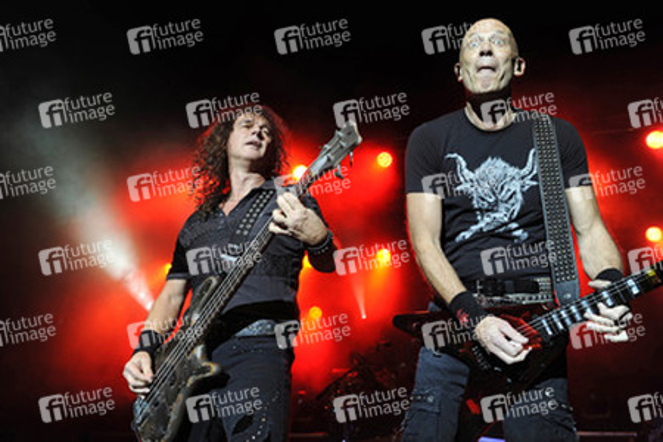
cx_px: 332
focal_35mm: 35
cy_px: 221
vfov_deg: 37.9
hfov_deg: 54.4
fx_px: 645
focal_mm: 35
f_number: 6.3
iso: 800
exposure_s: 1/200
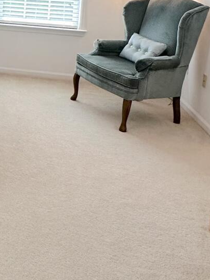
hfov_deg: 22.6
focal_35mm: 52
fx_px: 420
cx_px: -111
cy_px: 2
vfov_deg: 33.7
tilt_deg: -7.9
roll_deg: -1.9
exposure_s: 1/120
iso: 125
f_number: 2.2
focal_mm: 2.22
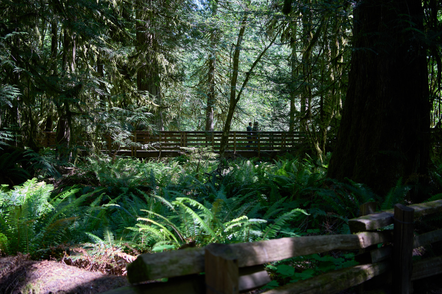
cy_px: 147
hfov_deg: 54.4
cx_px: 221
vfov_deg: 37.8
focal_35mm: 35
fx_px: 430
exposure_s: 1/125
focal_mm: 35
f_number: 2.5
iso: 160
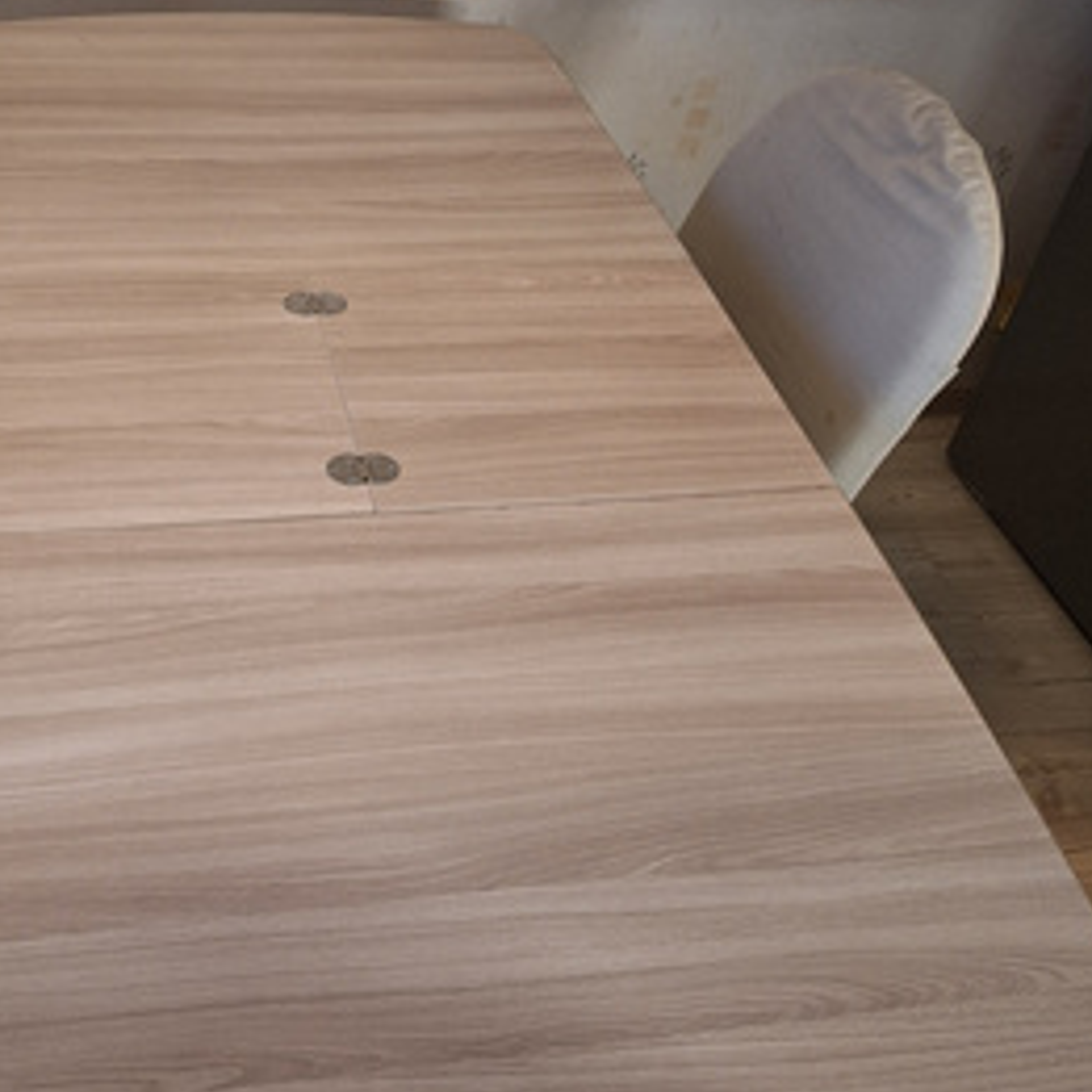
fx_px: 1392
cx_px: 328
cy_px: 485
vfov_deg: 42.8
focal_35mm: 39
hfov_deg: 42.0
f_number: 1.8
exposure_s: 1/33
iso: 250
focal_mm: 5.54
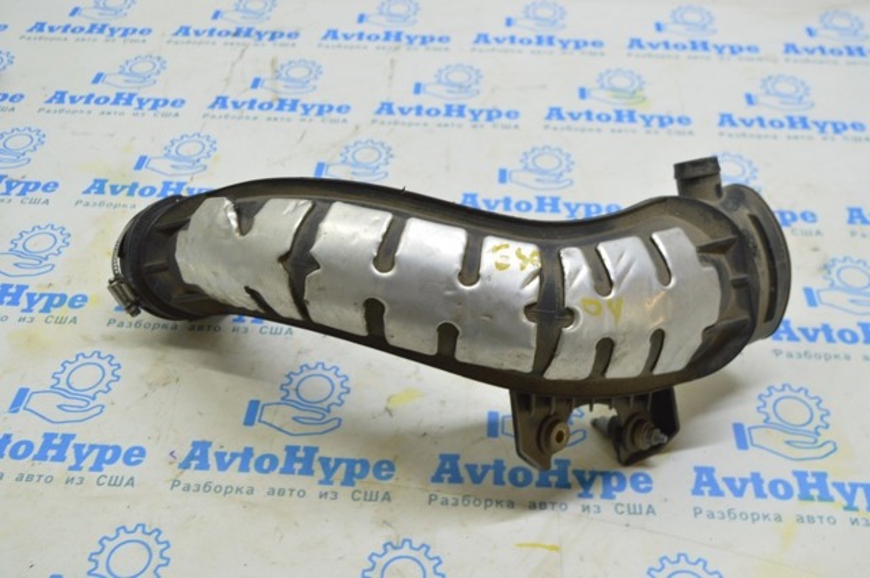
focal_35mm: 38
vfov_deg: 35.4
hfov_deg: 51.3
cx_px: 435
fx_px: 905
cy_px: 289
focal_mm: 25
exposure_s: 1/20
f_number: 5.6
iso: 400
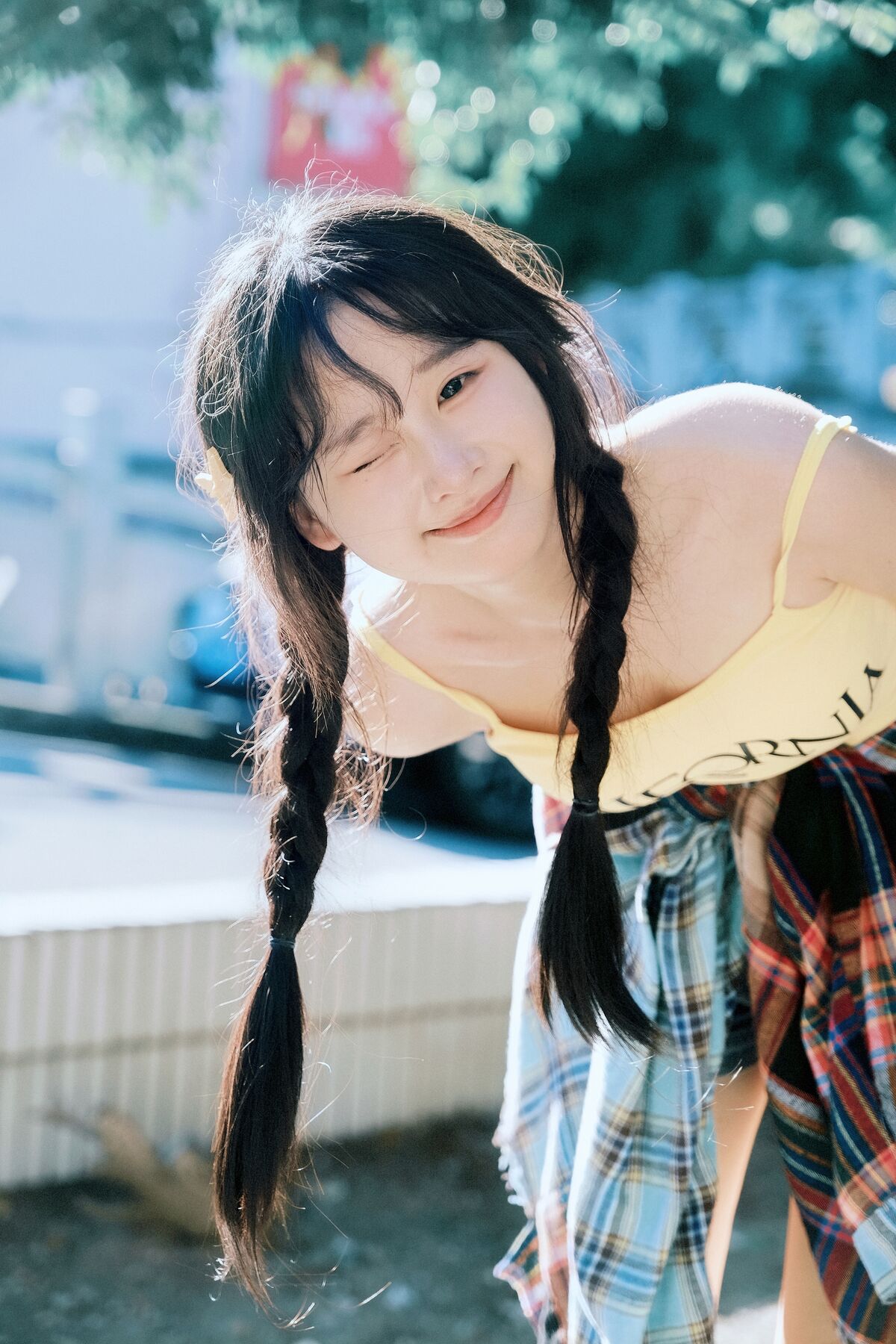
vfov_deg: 24.5
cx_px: 448
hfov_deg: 16.5
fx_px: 3098
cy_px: 672
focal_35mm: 83
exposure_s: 1/500
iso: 400
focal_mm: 55
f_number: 2.8
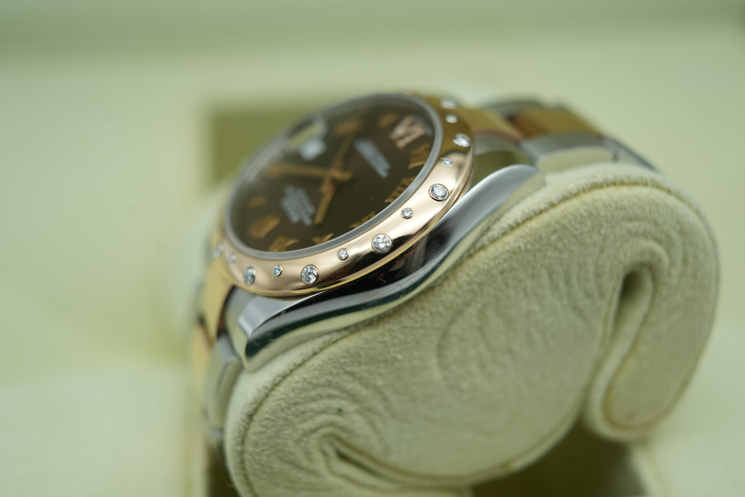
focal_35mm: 35
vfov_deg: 37.9
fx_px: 724
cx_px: 372
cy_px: 248
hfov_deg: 54.4
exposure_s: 1/250
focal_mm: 35
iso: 400
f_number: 5
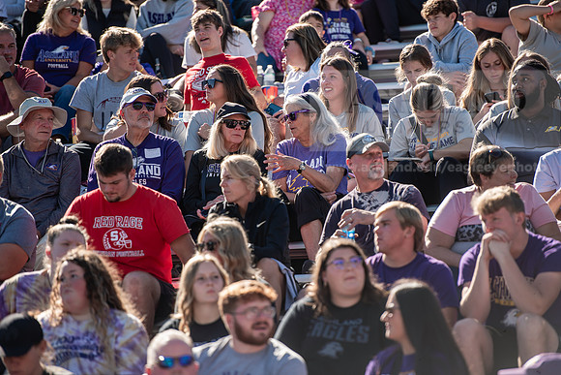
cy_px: 188
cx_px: 280
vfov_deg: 6.9
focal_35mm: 200
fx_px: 3117
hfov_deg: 10.3
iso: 125
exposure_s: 1/800
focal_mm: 200
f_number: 3.2
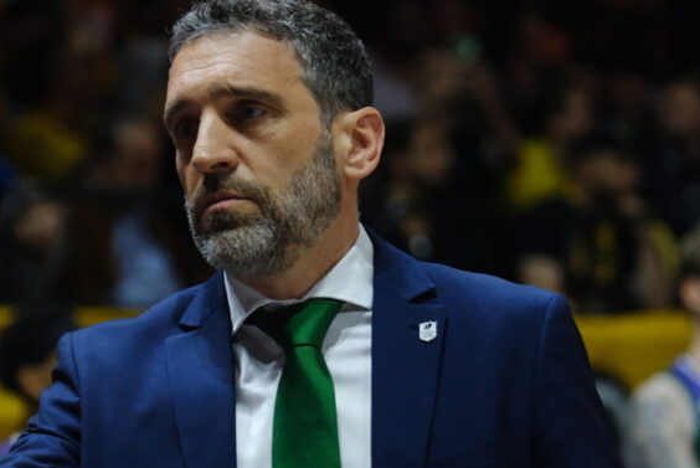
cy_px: 229
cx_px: 361
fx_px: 2938
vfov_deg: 9.1
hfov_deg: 13.6
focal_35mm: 151
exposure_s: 1/1000
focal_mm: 94.5
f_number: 2.8
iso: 3200
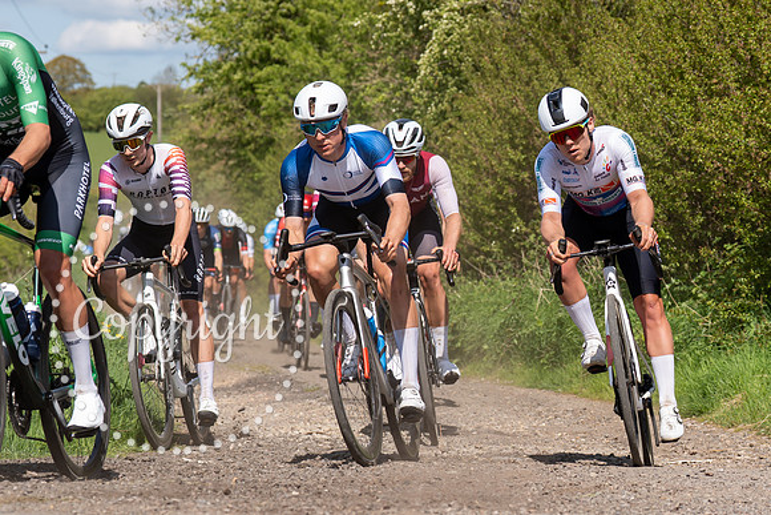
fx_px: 2668
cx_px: 382
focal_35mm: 125
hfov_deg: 16.4
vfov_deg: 11.0
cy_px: 151
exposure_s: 1/1000
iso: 100
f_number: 4
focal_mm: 70
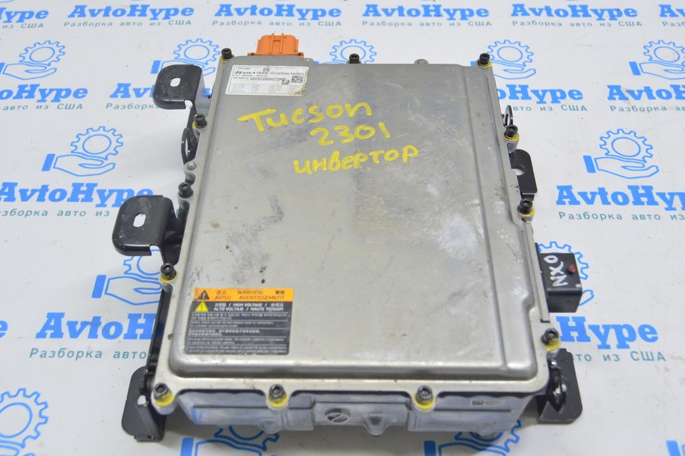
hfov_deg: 50.1
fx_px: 733
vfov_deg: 34.5
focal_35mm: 39
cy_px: 207
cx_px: 332
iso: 400
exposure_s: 1/20
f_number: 5.6
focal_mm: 23
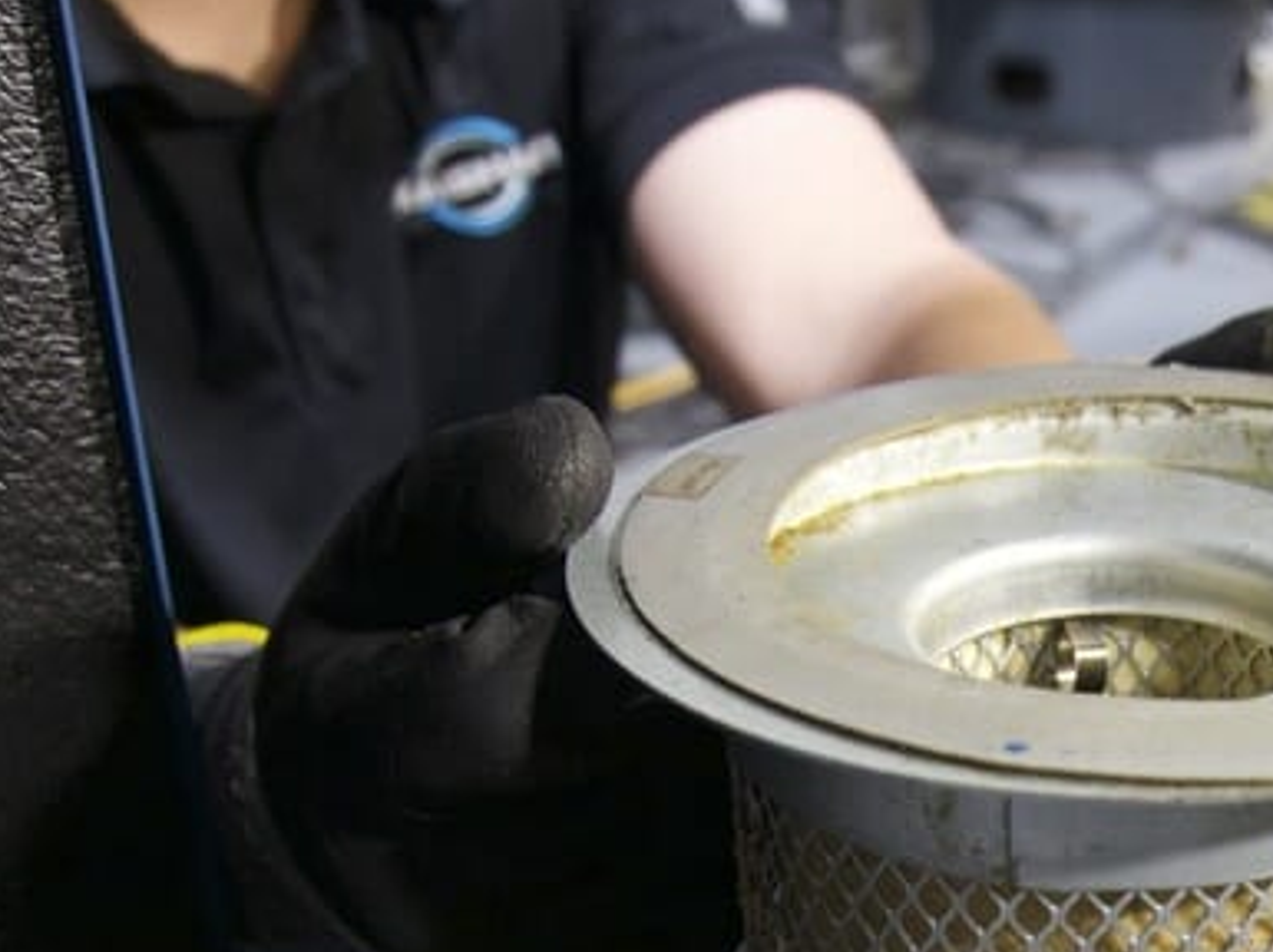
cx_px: 1157
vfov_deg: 22.8
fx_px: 2204
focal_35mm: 60
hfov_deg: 30.7
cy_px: 1086
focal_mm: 16
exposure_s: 1/60
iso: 1600
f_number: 3.5
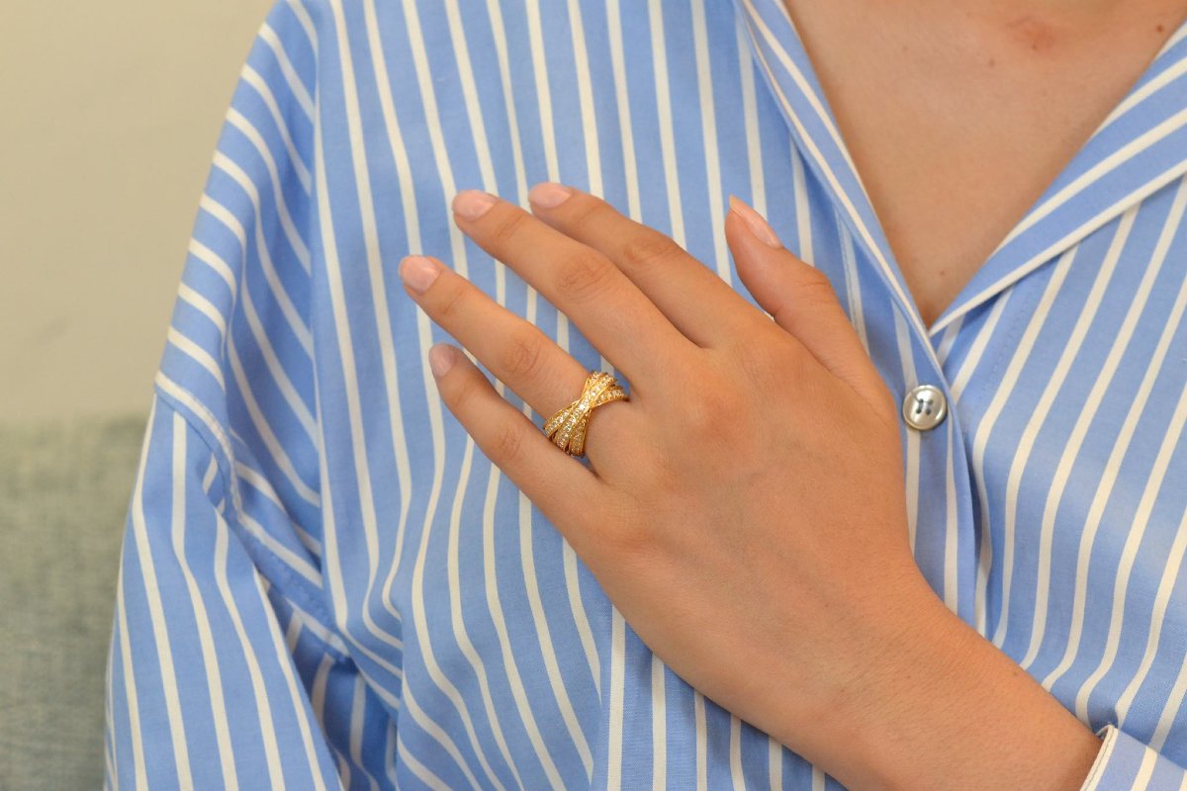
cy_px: 396
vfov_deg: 10.8
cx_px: 594
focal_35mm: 128
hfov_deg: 16.1
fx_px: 4204
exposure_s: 1/125
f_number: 5.6
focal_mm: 85
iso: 1600
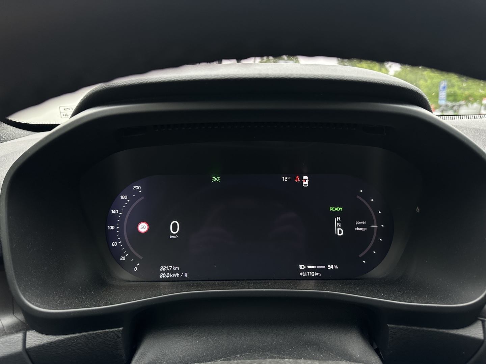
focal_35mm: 24
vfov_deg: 56.8
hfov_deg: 71.6
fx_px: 337
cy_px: 182
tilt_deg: -11.9
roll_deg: +0.5
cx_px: 243
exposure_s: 1/118
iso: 250
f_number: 1.78
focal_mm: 6.86
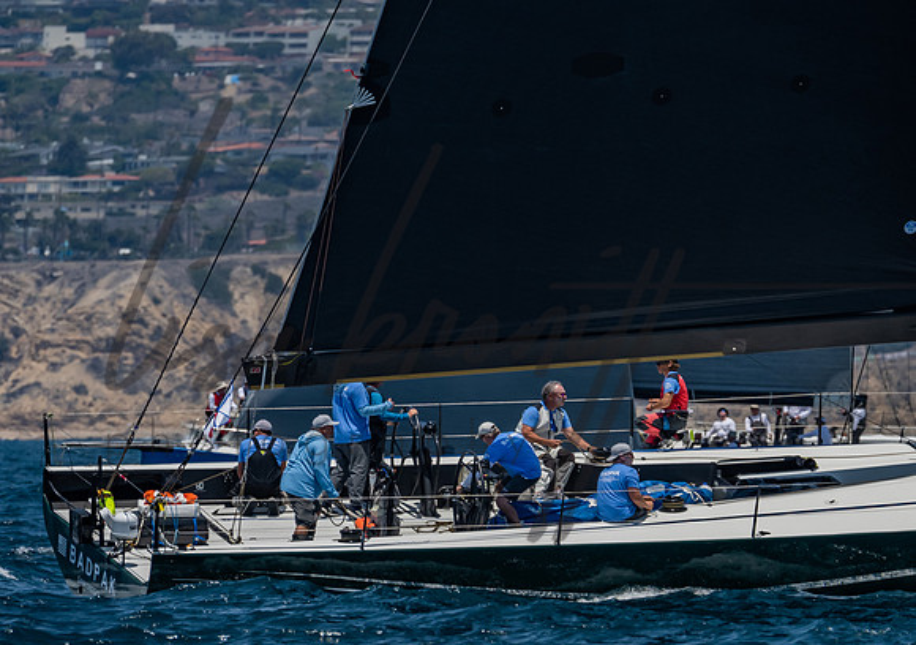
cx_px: 830
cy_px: 376
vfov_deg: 2.0
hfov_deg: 2.8
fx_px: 18846
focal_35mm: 728
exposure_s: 1/2000
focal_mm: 330
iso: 320
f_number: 5.6
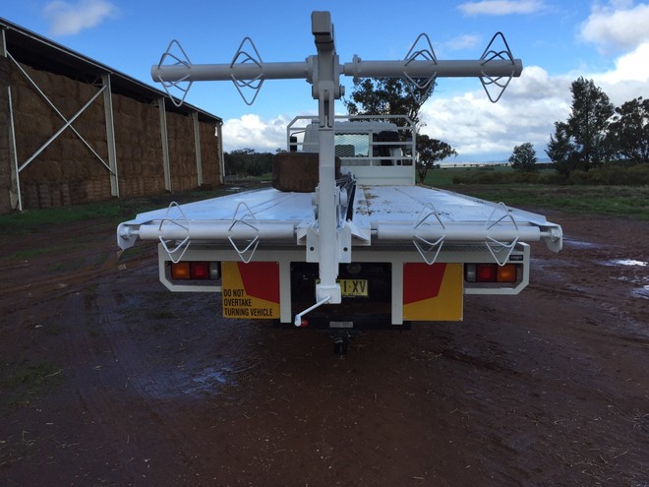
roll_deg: +3.1
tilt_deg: -7.3
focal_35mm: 29
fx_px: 544
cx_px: 324
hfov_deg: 61.7
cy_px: 244
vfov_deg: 48.2
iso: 32
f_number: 2.2
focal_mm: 4.15
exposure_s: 1/1130
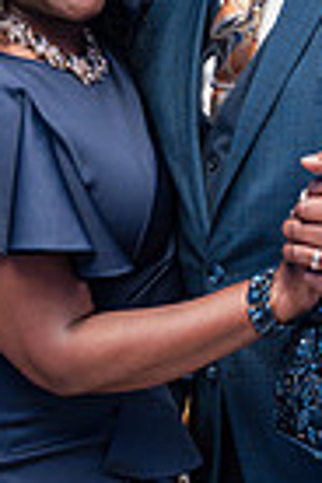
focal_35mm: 114
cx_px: 252
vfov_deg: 17.9
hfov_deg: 12.0
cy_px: 136
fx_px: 1529
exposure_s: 1/250
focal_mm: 35
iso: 3200
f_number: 4
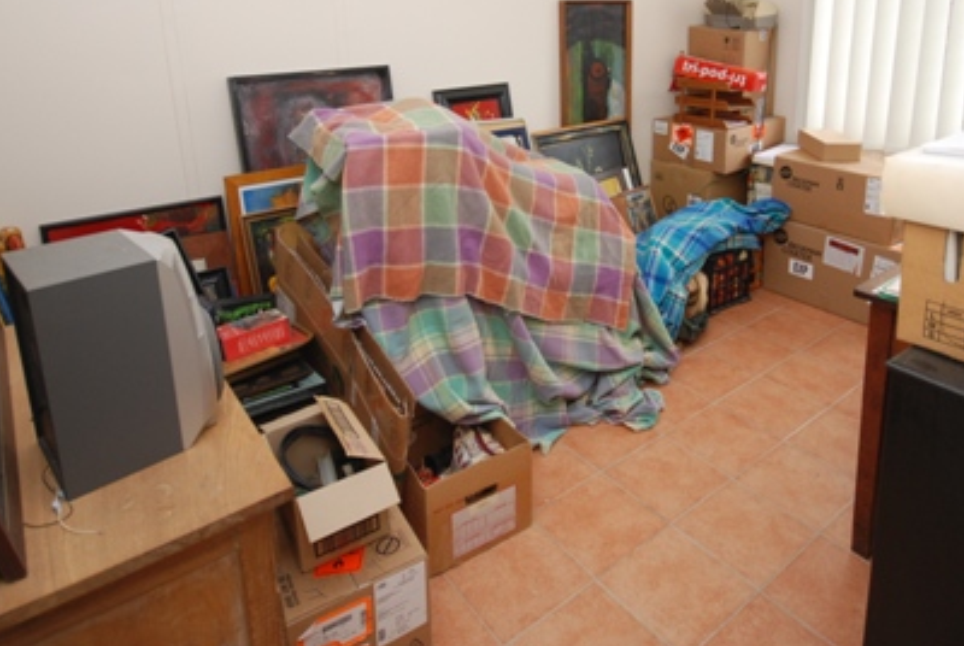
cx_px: 559
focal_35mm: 24
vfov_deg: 50.9
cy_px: 154
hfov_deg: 73.2
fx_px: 644
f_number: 4
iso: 200
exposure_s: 1/60
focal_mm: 10
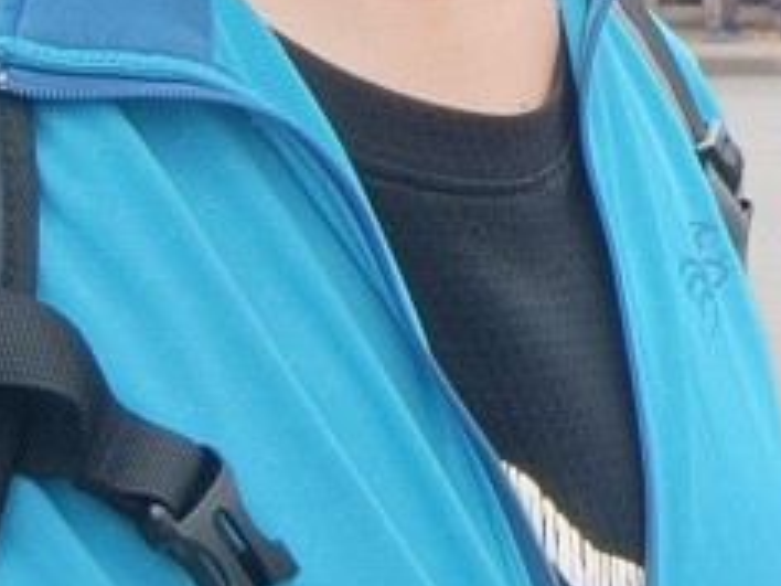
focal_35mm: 104
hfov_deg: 17.2
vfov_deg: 13.4
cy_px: -281
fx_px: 2346
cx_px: 1152
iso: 57
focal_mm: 3.24
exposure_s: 1/161
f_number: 2.45
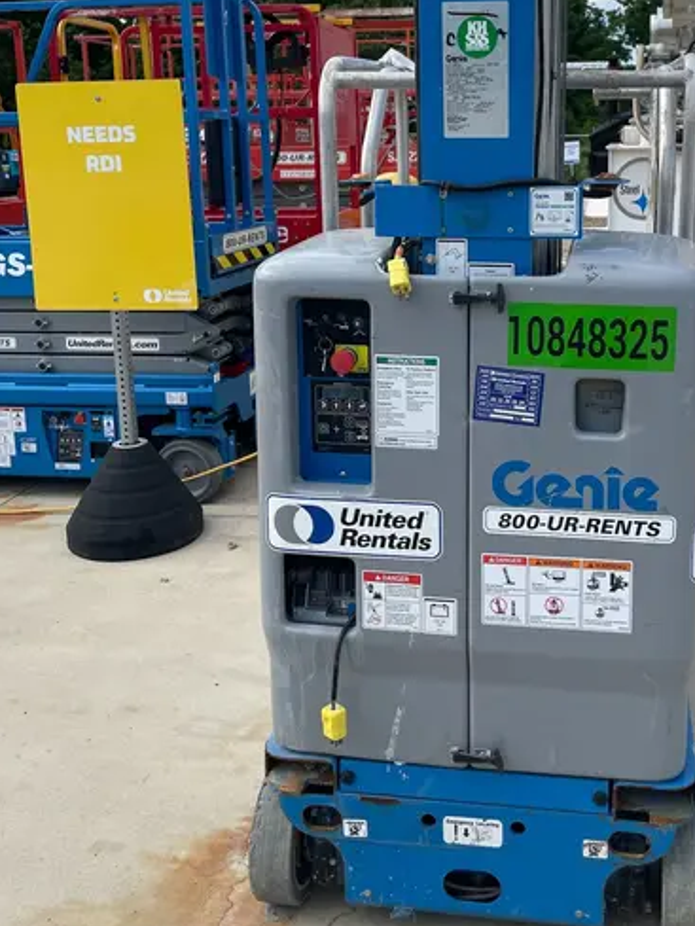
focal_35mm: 39
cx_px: 483
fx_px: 1044
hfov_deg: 36.3
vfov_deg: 47.1
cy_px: 313
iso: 32
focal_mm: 4.2
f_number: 1.6
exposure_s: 1/1531
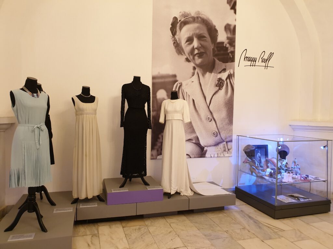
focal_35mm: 26
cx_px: 166
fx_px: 250
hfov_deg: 67.3
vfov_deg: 53.1
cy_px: 124
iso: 400
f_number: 2.4
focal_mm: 4.3
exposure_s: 1/50
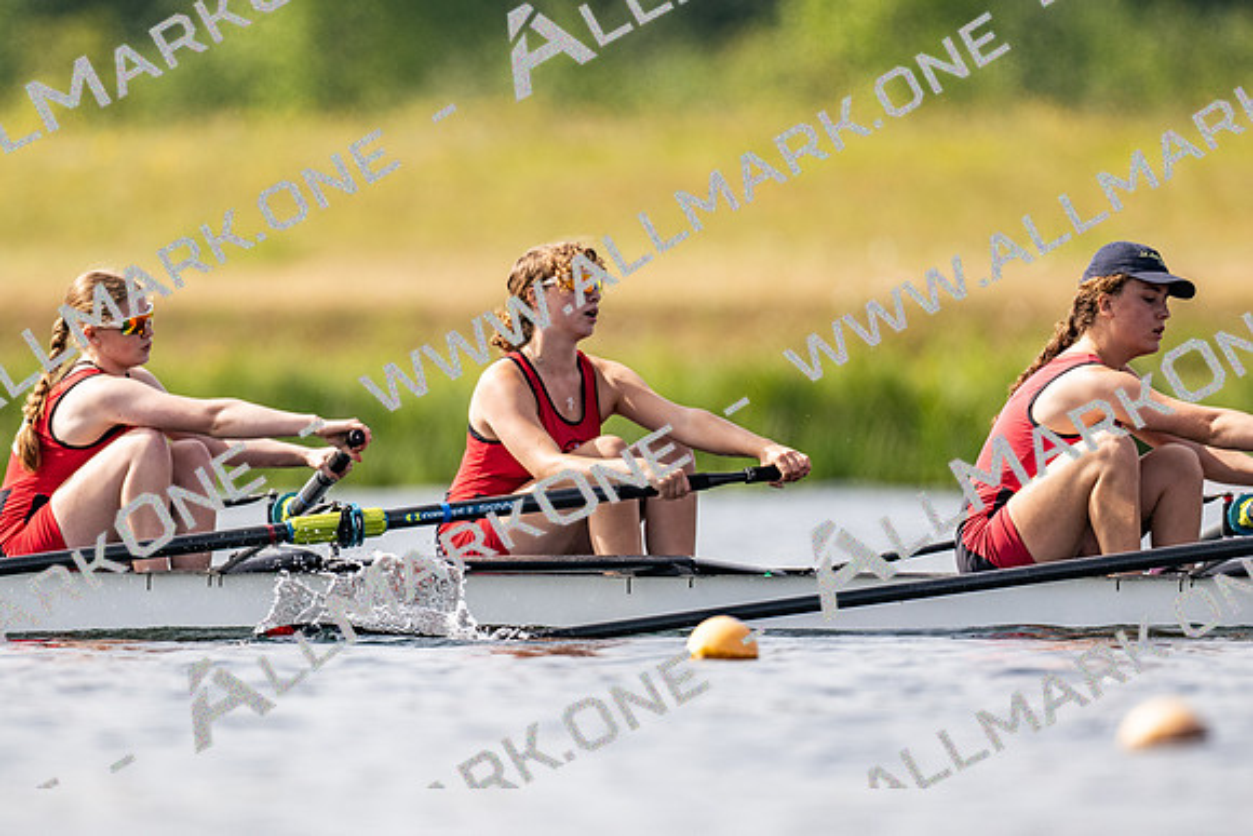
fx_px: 31347
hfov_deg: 2.3
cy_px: 418
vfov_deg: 1.5
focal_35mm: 900
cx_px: 626
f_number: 4
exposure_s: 1/2500
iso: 180
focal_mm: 600
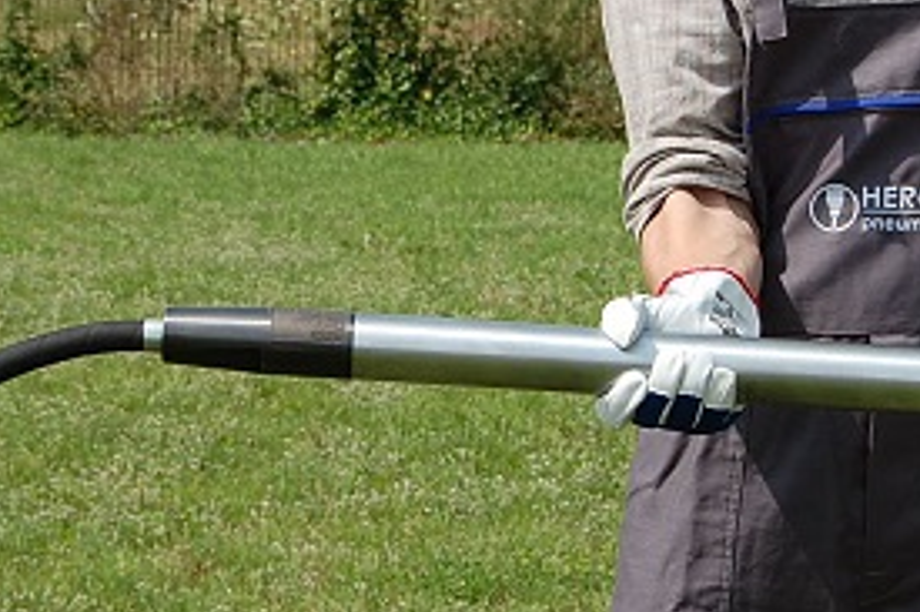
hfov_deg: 13.6
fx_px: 3856
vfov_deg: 9.1
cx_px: 448
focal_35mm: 151
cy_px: 174
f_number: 9
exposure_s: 1/320
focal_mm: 46
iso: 200
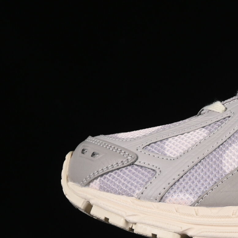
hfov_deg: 8.2
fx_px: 1634
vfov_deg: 8.3
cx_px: 348
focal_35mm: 210
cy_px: 92
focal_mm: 50
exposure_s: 1/80
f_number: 8
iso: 160
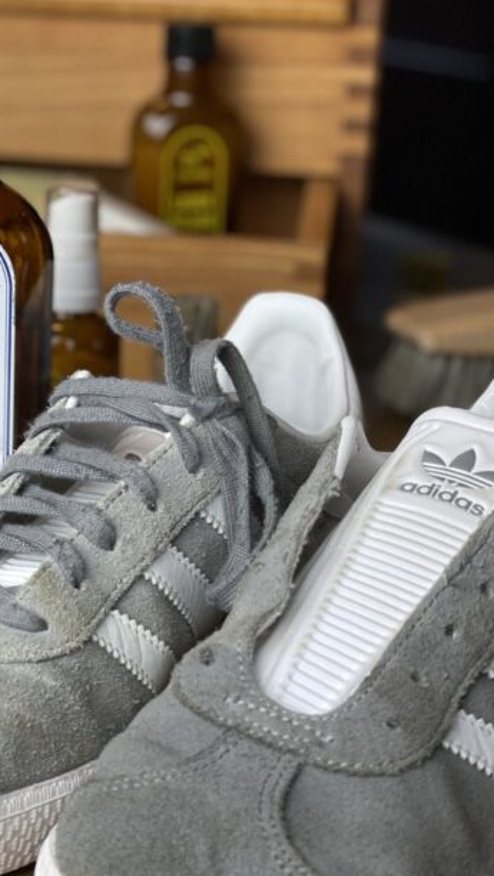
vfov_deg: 28.5
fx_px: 1720
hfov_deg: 16.2
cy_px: 521
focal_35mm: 74
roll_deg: -4.0
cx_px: 92
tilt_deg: -20.5
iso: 50
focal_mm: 6
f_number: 2
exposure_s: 1/100
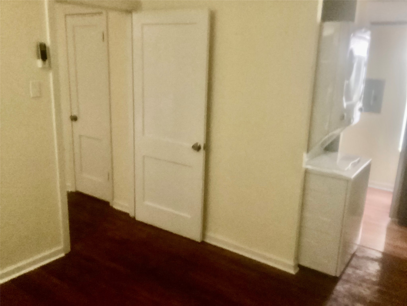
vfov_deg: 45.4
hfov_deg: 58.4
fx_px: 364
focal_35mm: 31
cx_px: 204
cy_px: 153
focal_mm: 3.3
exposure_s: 1/17
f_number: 2.4
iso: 640
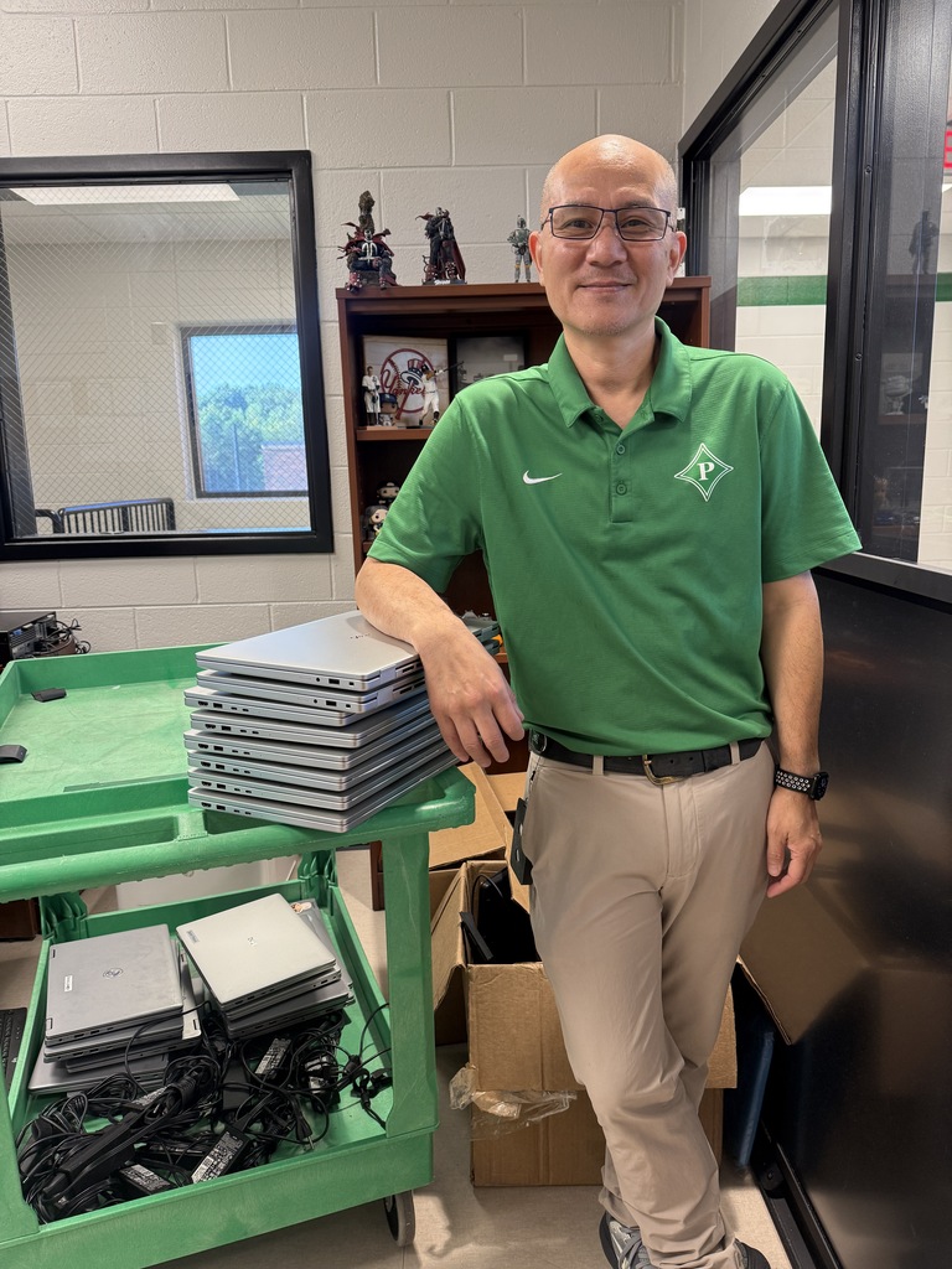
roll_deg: +1.3
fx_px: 880
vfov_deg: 71.6
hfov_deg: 56.8
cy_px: 634
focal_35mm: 24
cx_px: 476
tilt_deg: -10.3
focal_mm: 6.76
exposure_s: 1/60
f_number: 1.78
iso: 160
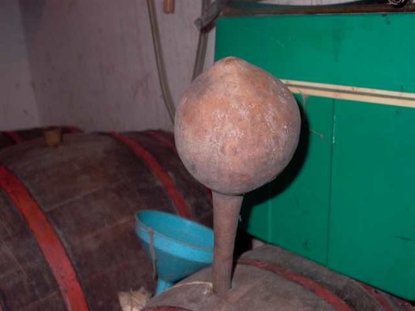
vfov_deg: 37.7
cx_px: 208
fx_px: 456
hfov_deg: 49.0
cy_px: 156
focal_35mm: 38
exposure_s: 1/64.2
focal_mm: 8.19
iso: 100
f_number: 2.13
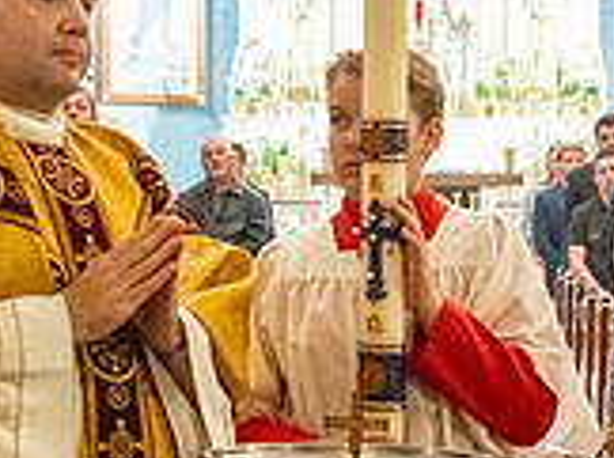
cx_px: 303
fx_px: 2444
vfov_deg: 10.7
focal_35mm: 138
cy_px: 327
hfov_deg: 14.3
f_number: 5
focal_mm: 40
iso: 5000
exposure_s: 1/60
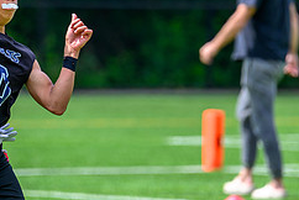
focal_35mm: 631
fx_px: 5247
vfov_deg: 2.2
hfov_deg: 3.3
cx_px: 5
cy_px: 92
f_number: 3.2
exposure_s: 1/800
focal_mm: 200
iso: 100
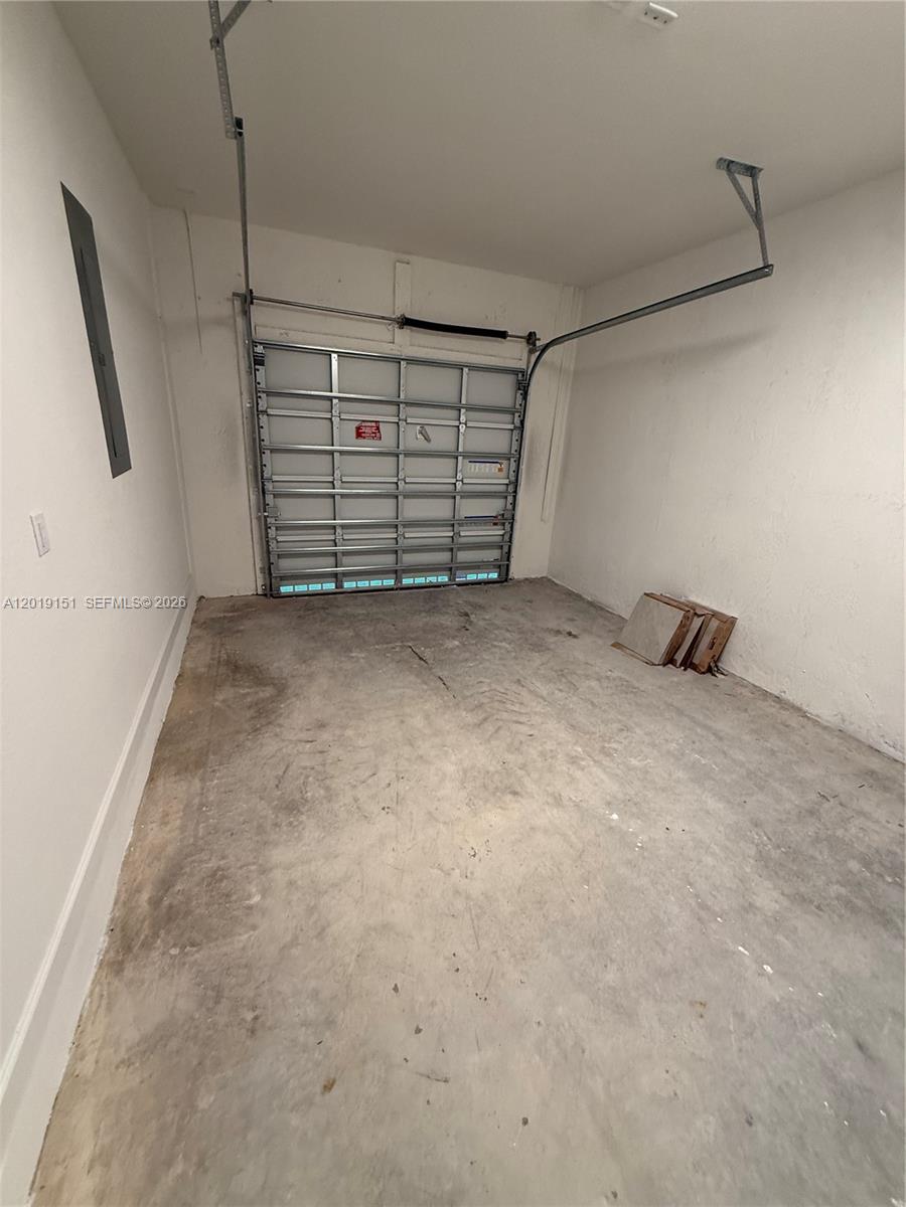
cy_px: 604
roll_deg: -3.9
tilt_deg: -18.7
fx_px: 489
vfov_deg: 102.1
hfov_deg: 85.7
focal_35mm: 14
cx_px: 453
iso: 250
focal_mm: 2.22
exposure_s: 1/60
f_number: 2.2
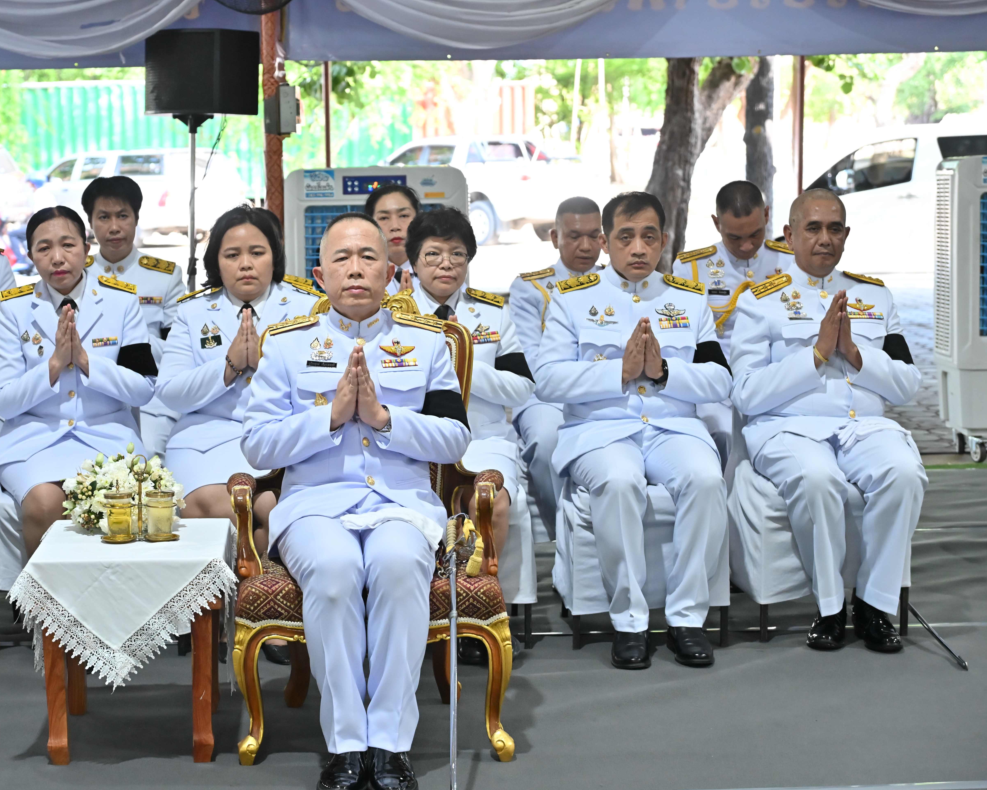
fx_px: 1957
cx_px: 370
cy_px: 405
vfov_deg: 22.8
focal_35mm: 67
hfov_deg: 28.2
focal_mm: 57
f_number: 4
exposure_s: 1/250
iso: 2500
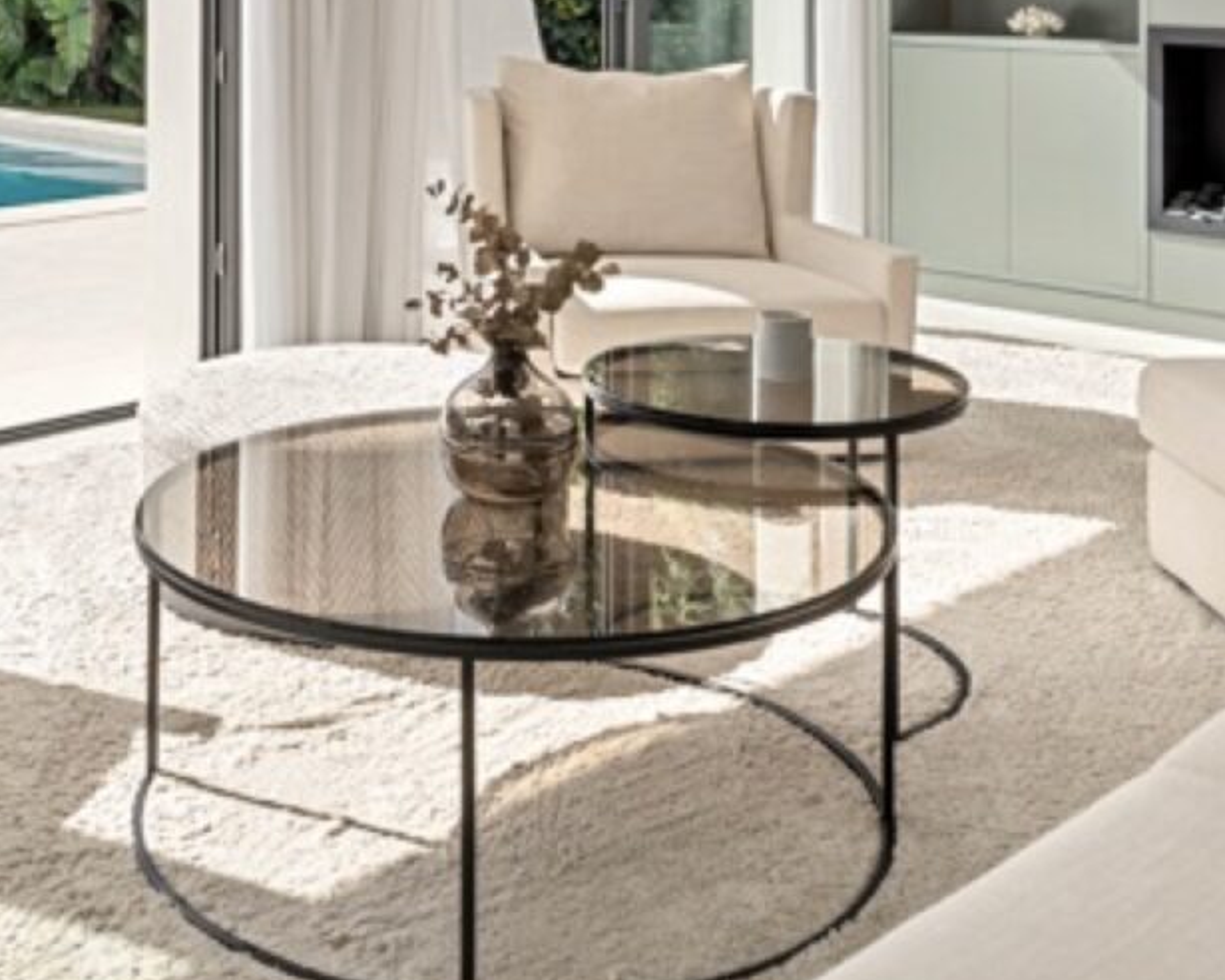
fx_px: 1835
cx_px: 430
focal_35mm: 51
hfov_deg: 36.6
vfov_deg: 27.5
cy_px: -86
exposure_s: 1/50
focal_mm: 16.2
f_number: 8
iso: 100
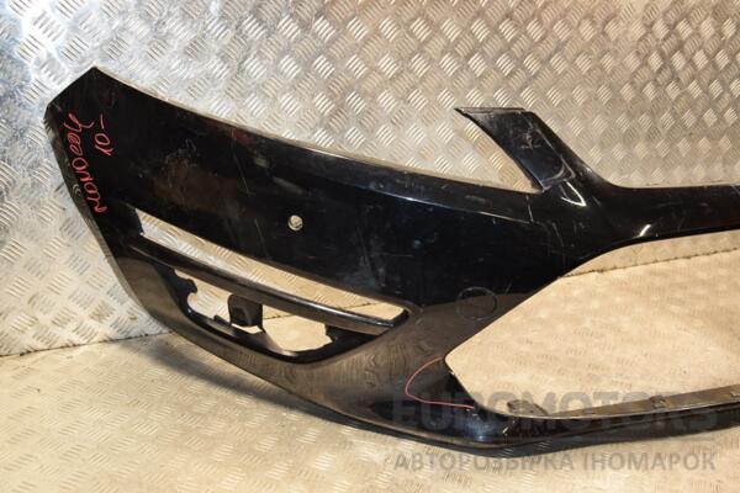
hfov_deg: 51.3
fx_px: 771
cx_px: 370
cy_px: 246
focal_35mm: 38
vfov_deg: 35.5
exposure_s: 1/160
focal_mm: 25
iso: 800
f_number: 5
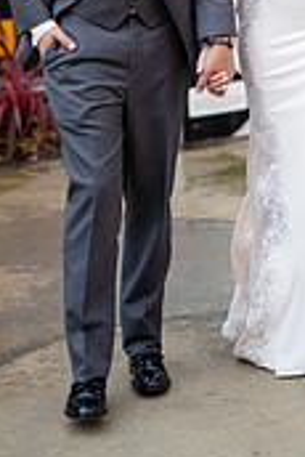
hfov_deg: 10.4
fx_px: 1661
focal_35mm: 131
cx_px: 265
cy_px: -35
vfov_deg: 15.3
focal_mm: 50
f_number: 1.4
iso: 640
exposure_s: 1/320
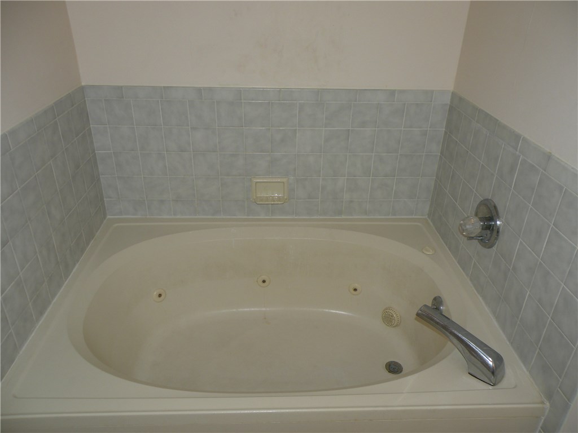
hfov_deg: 65.3
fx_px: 451
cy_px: 216
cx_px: 289
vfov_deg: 51.4
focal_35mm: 27
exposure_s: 1/60
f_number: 2.8
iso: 64
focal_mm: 4.7
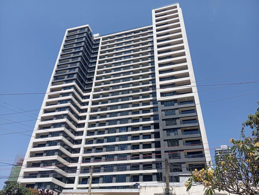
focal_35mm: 28
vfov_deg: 49.9
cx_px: 130
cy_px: 98
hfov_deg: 63.4
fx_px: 210
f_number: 1.8
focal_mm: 4.22
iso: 108
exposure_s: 1/669
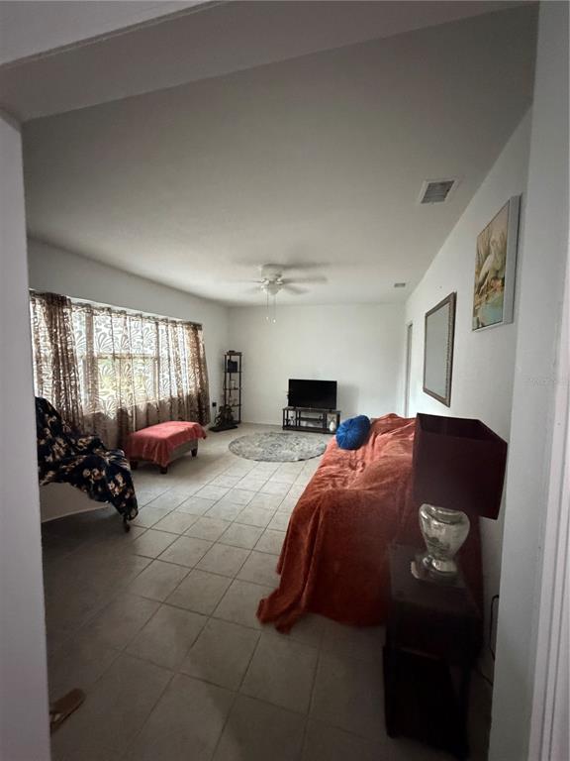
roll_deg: -1.4
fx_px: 307
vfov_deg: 102.1
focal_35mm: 14
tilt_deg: -3.7
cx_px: 285
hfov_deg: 85.7
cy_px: 380
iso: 1250
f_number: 2.2
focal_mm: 2.22
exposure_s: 1/40
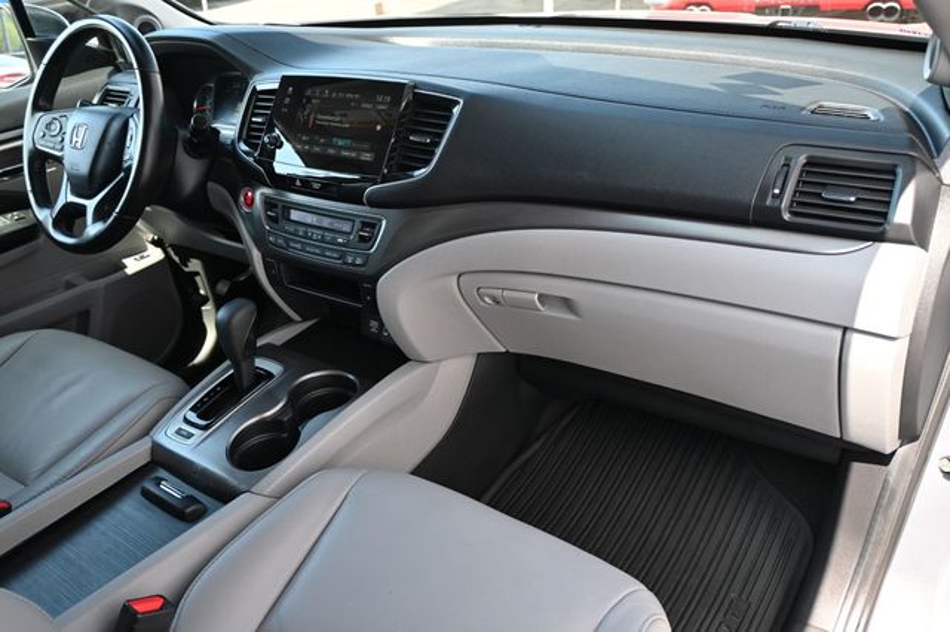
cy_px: 316
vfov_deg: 44.6
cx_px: 475
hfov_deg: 63.2
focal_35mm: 29
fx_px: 771
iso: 400
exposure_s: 1/200
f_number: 3.8
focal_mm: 19.5
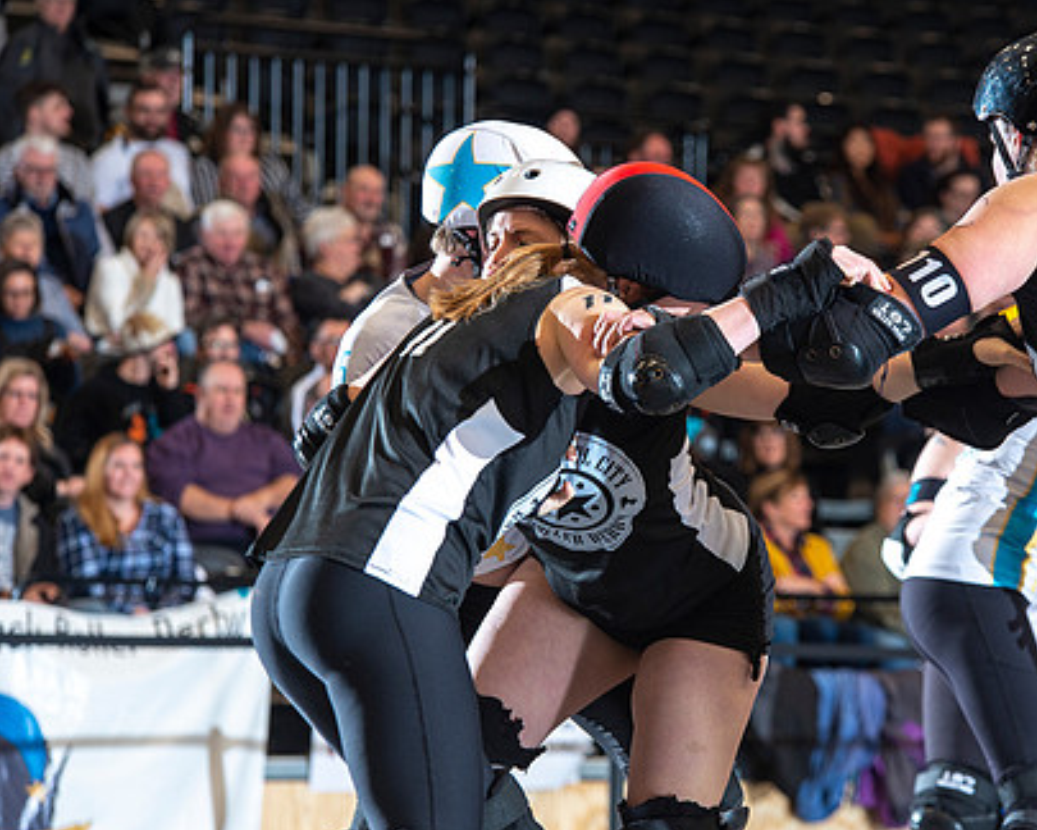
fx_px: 6599
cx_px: 714
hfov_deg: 9.0
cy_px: 473
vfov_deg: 7.2
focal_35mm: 215
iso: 500
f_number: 5.6
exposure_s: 1/160
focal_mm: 160
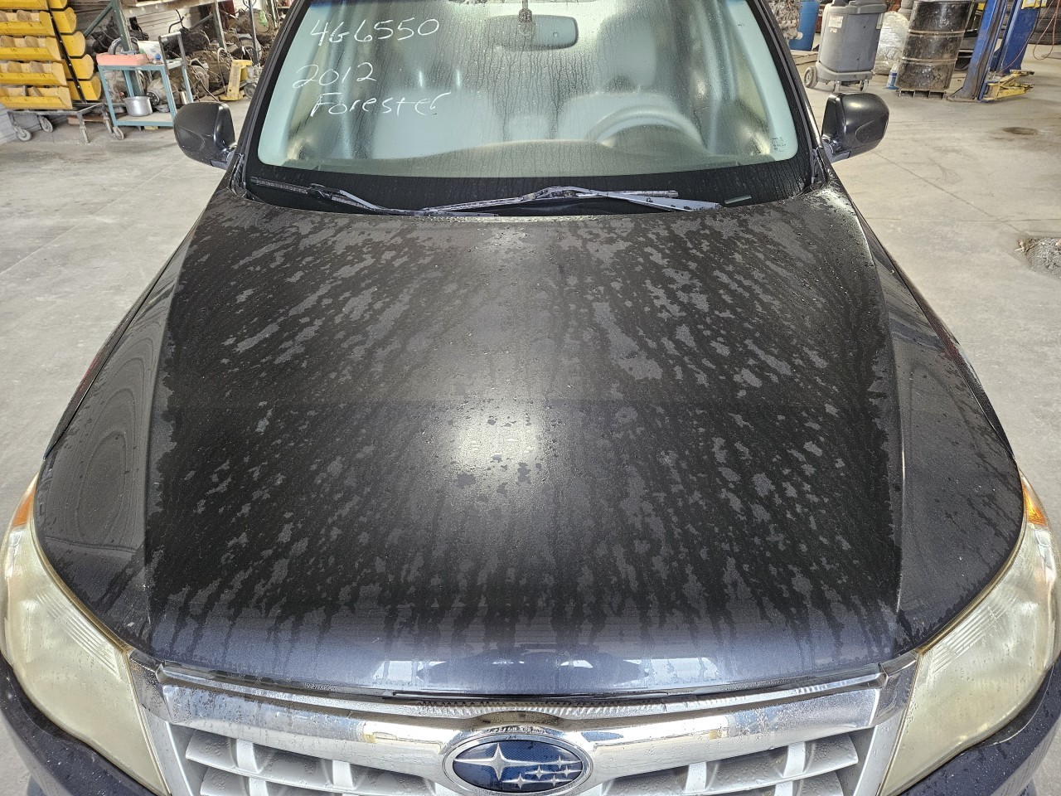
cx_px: 530
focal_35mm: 23
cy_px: 398
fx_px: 705
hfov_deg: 73.9
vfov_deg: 58.9
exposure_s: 1/120
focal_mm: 5.4
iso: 500
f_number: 1.8
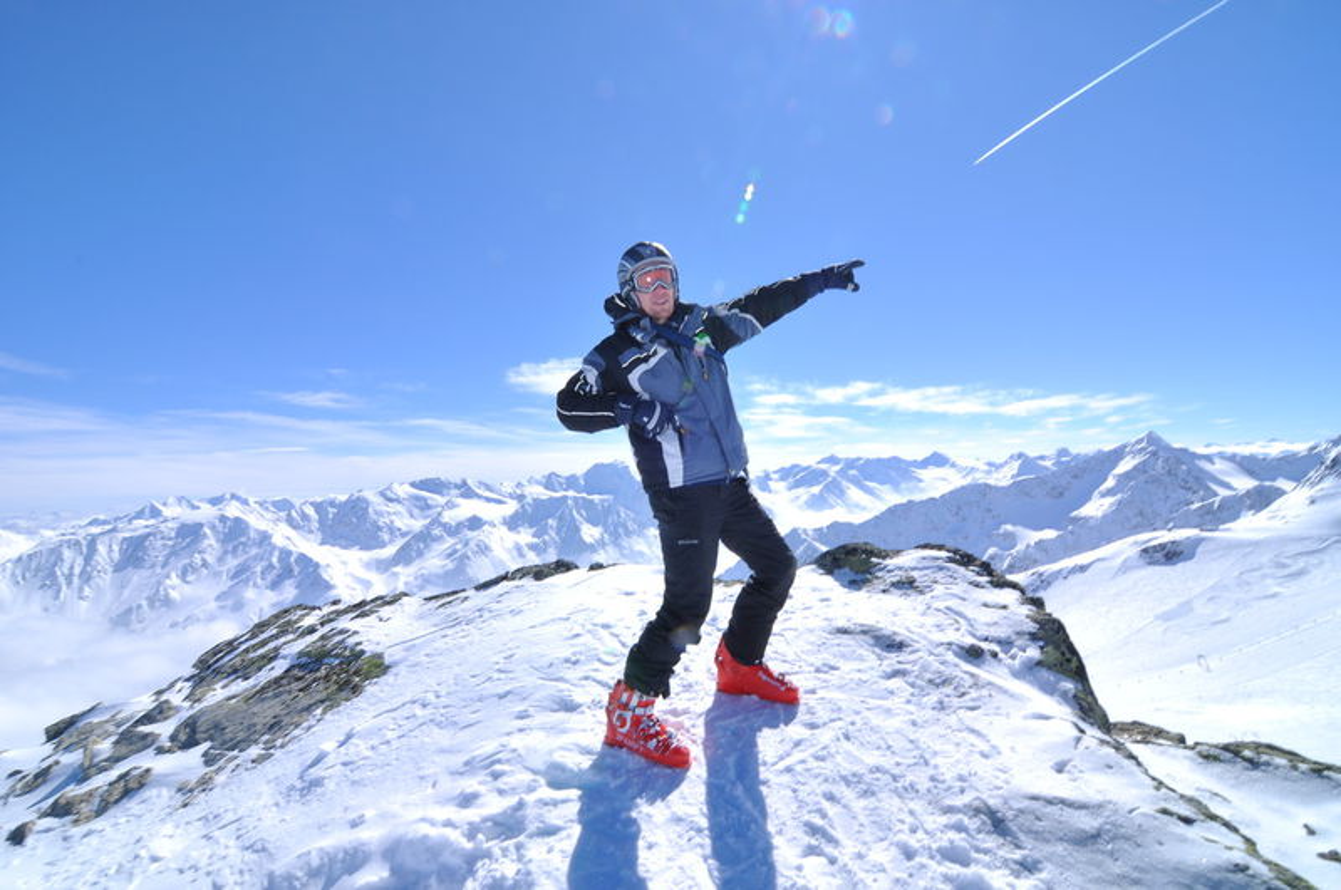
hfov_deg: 92.5
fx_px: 642
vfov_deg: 69.5
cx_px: 670
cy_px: 445
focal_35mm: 17
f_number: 16
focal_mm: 11.5
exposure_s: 1/80
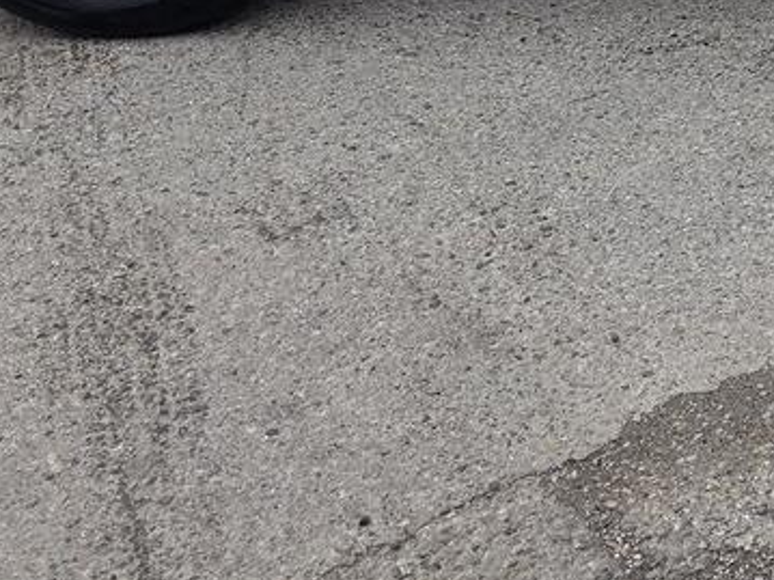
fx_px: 1833
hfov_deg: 21.7
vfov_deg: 16.3
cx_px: 983
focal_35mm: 82
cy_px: -319
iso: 80
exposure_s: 1/1829
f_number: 1.7
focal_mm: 6.3
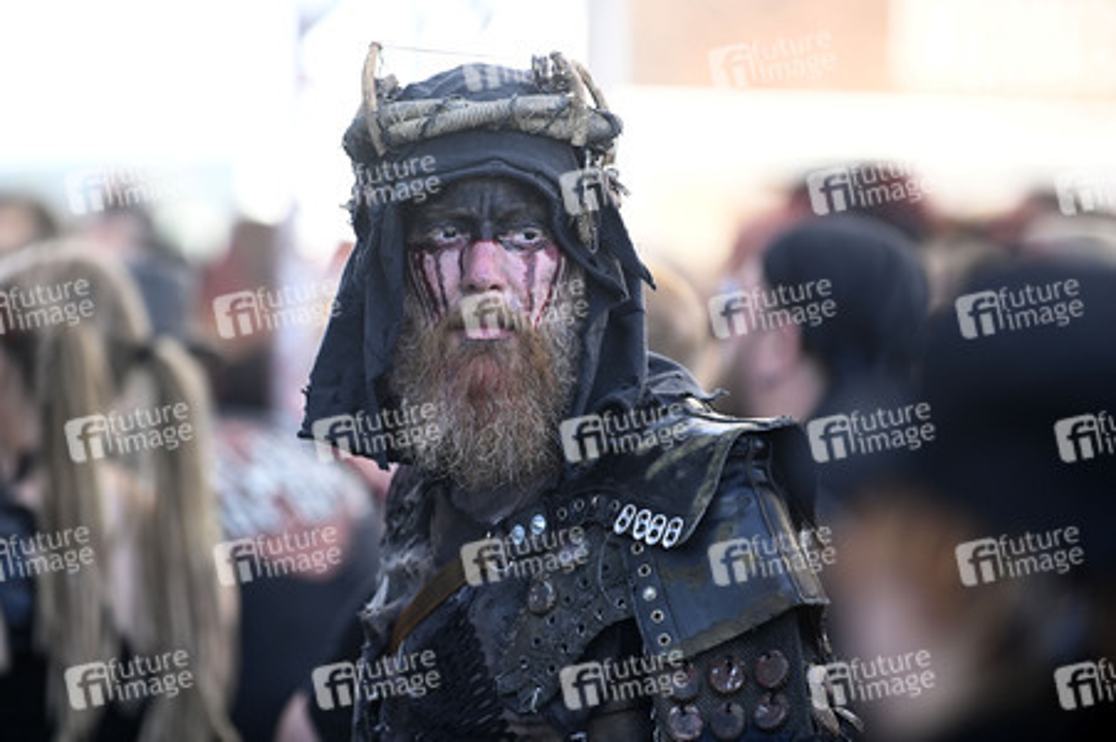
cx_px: 558
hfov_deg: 10.3
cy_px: 371
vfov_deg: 6.9
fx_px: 6195
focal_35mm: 200
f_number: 2.8
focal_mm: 200
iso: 320
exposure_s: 1/400
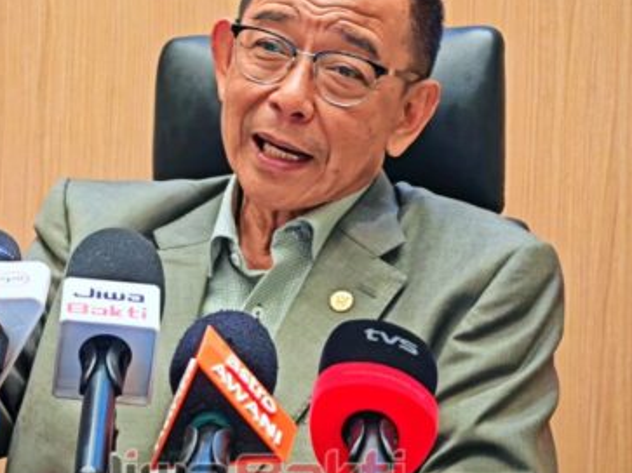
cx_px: 251
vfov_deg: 7.9
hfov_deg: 10.6
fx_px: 3413
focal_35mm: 187
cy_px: 160
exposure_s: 1/132
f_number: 2.6
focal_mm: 15.38
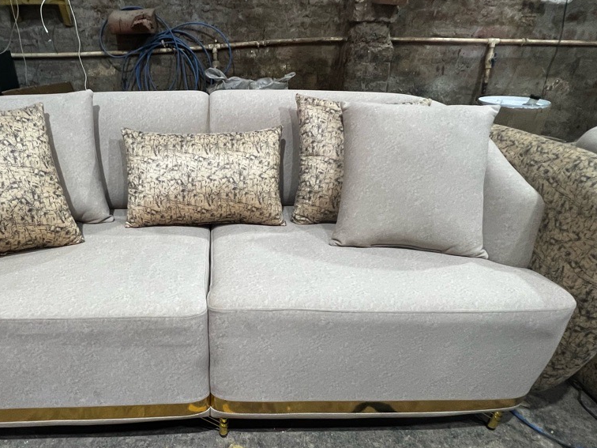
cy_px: 270
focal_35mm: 22
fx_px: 379
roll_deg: -0.8
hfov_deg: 75.0
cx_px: 223
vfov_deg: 60.5
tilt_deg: -28.7
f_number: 1.8
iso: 200
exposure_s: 1/50
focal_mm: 1.57
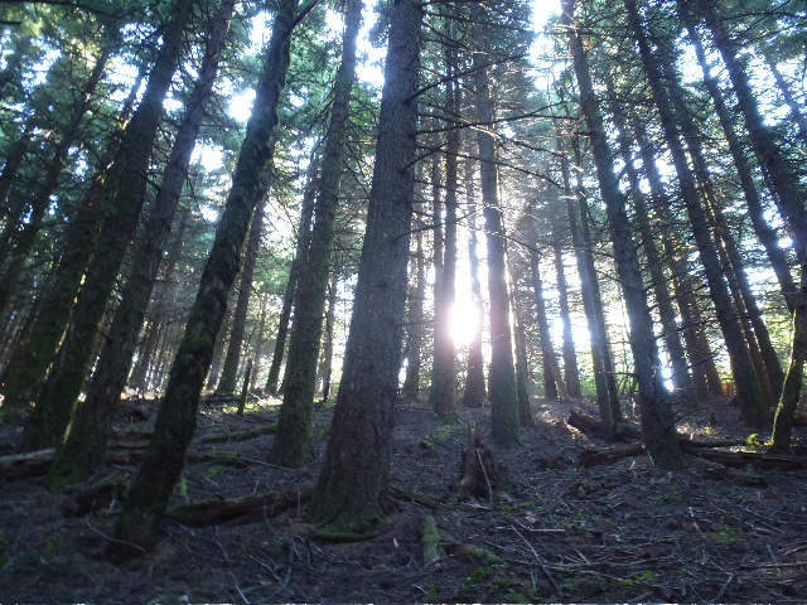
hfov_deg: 63.4
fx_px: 653
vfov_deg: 49.7
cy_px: 302
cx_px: 404
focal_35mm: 28
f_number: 3.9
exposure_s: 1/5
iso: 200
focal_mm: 5
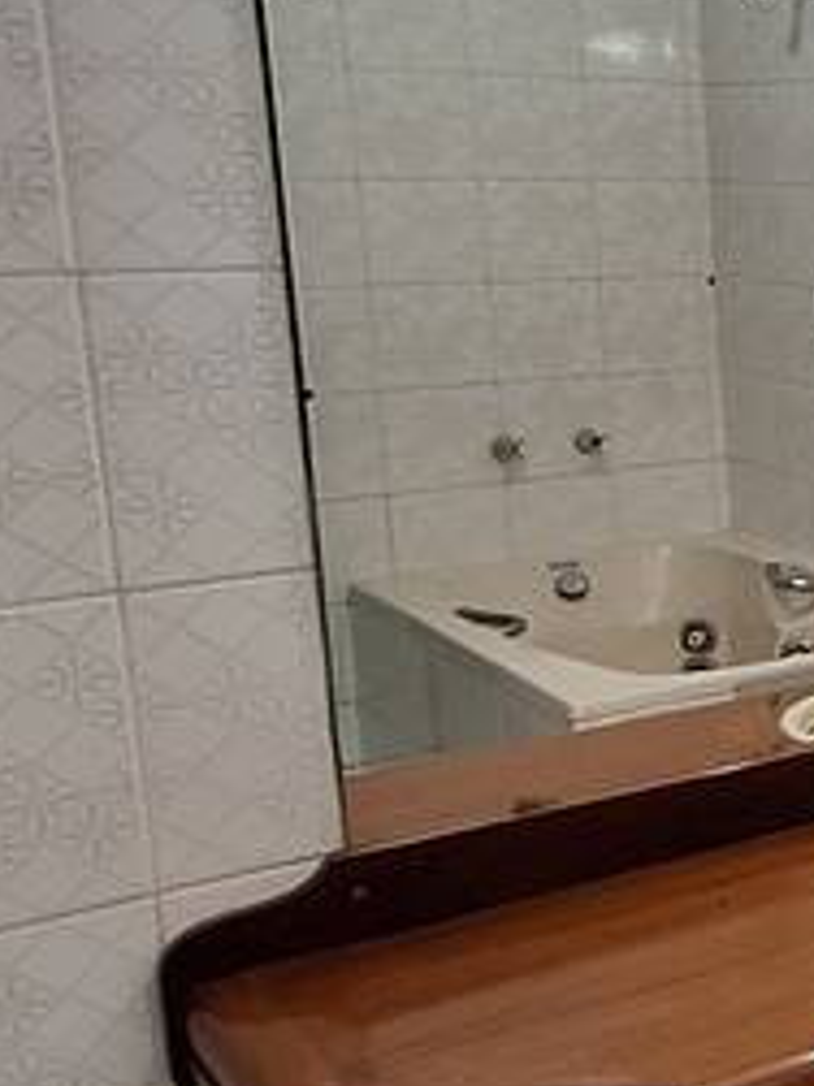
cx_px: 1732
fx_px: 1757
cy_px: 441
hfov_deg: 17.0
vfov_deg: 34.3
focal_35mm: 56
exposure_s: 1/40
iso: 100
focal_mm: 1.74
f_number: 2.2
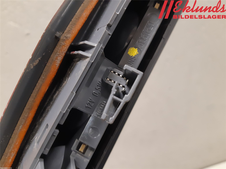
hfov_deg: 67.3
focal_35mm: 26
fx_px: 170
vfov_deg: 53.1
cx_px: 113
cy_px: 84
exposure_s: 1/25
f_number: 1.7
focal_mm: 3.93
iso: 200
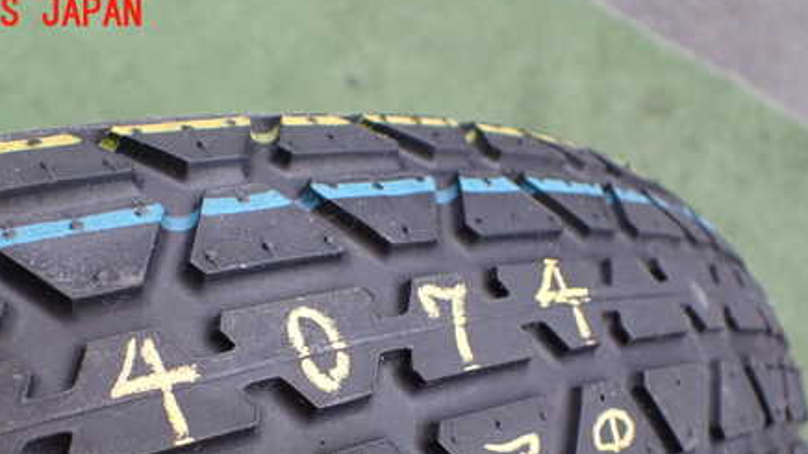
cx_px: 361
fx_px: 964
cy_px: 408
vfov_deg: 25.7
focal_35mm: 45
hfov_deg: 45.4
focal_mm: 5.4
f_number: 2.3
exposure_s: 1/125
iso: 200
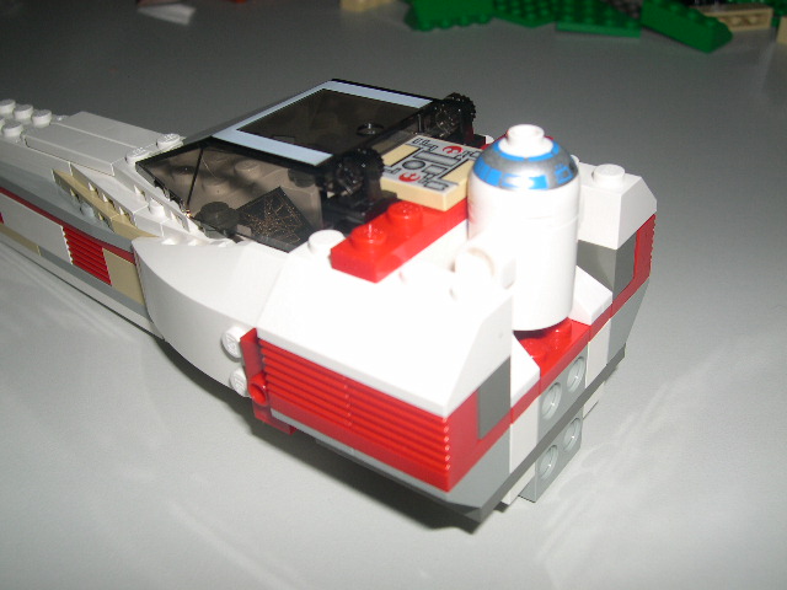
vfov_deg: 37.7
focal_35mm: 38
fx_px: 864
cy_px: 295
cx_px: 394
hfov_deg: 49.0
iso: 100
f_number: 7.6
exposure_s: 1/60
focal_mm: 8
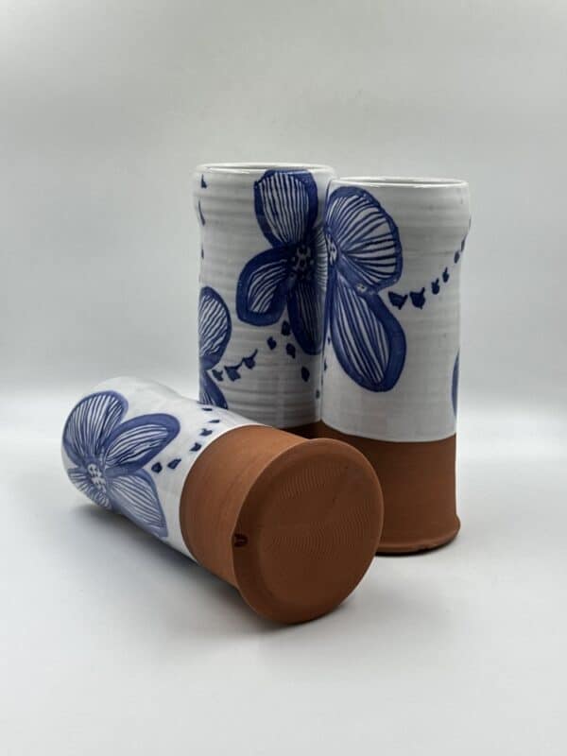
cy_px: 378
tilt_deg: -15.5
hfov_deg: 30.3
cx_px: 284
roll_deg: -2.1
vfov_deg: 39.7
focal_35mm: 48
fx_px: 1048
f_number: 1.78
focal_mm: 6.86
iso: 64
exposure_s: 1/290
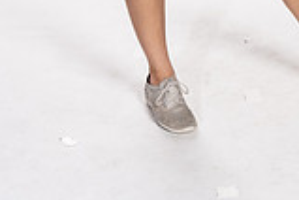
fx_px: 1196
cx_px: 205
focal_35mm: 144
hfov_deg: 14.2
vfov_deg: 8.9
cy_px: -219
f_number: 5
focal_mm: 51
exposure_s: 1/250
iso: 400
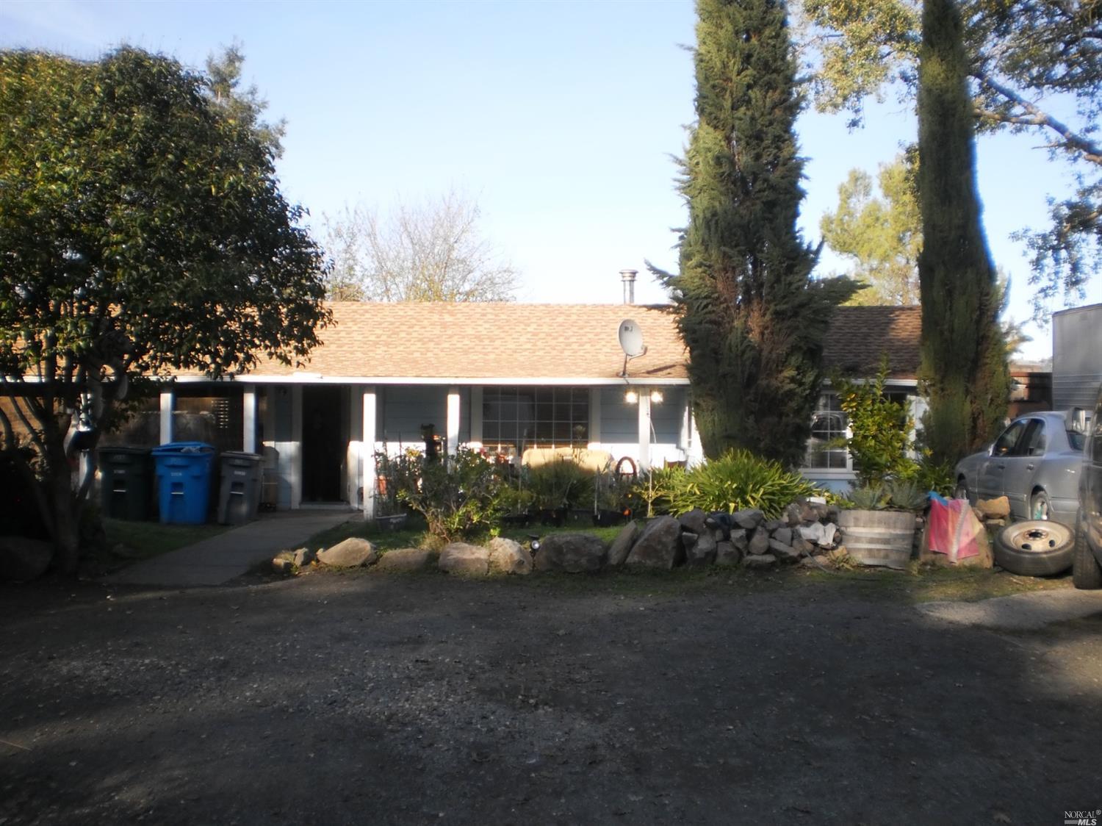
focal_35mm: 36
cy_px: 413
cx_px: 551
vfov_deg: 39.6
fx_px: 1146
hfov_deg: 51.4
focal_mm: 6.3
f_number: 3.1
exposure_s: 1/500
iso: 100
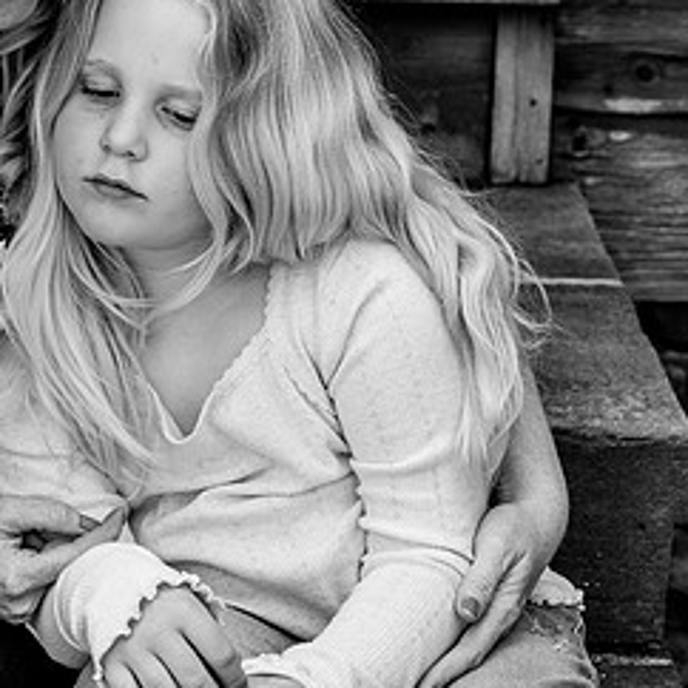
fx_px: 2608
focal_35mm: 116
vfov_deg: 15.0
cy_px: 220
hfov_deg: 14.8
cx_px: 28
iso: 160
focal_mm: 57
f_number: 5.6
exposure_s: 1/250
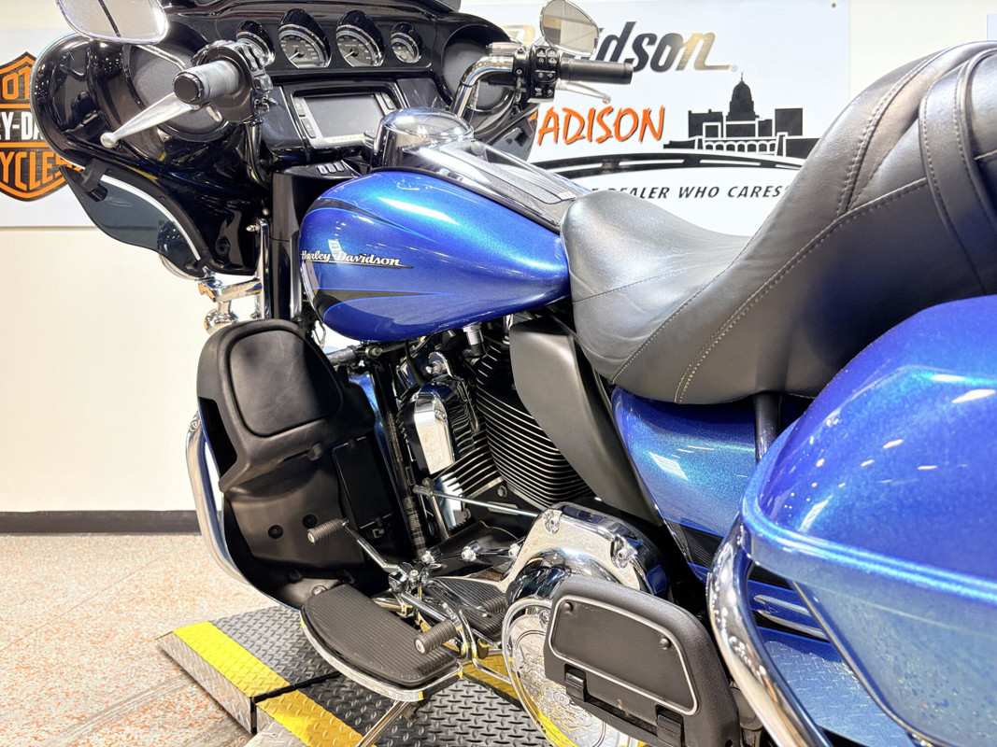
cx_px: 498
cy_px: 374
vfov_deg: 53.1
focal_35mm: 26
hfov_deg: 67.3
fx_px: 749
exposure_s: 1/120
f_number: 1.6
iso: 125
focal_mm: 5.96
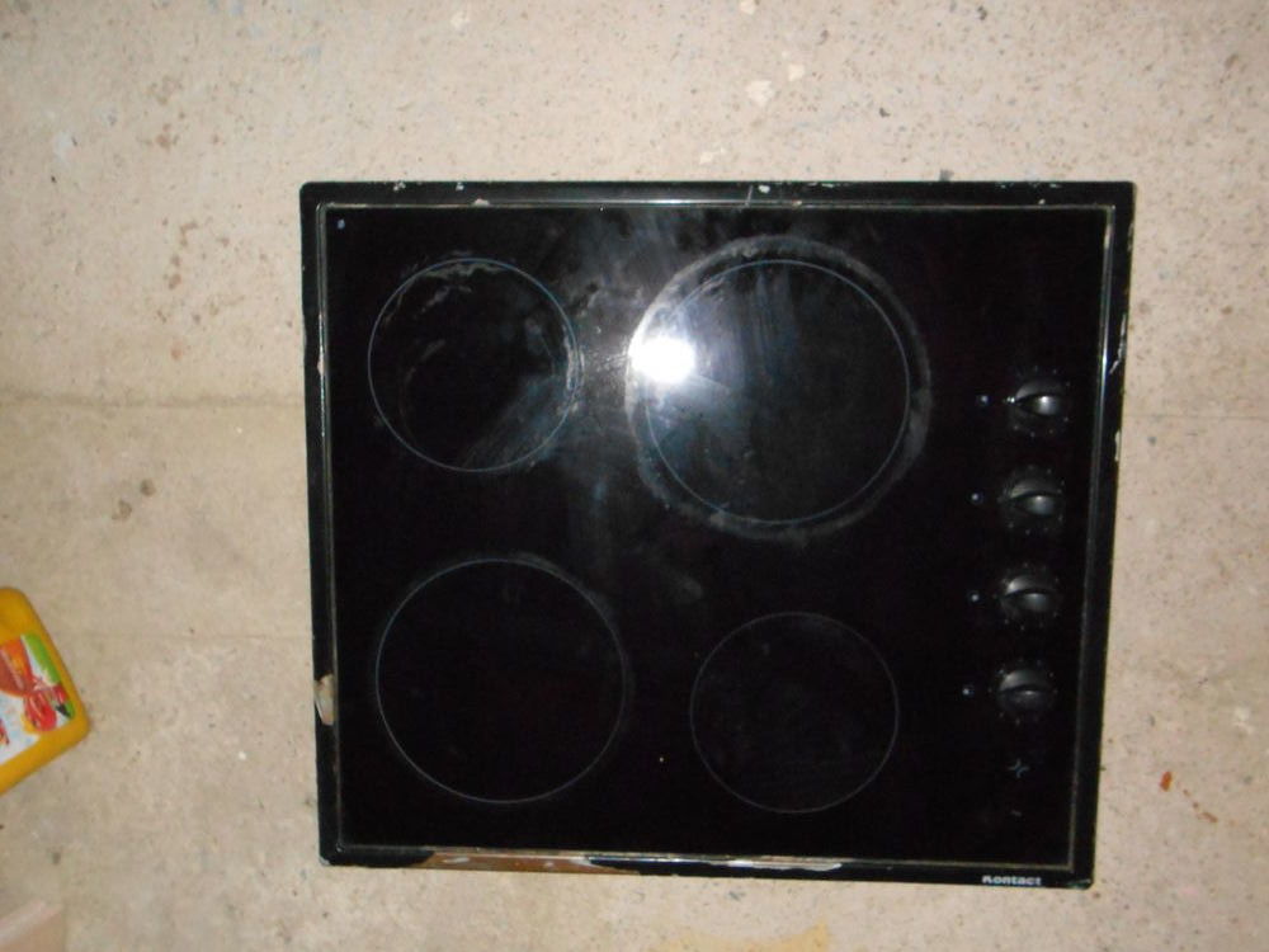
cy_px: 476
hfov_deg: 60.0
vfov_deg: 46.8
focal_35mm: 30
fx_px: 1100
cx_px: 634
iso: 800
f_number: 11.9
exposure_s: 1/25
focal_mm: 5.3
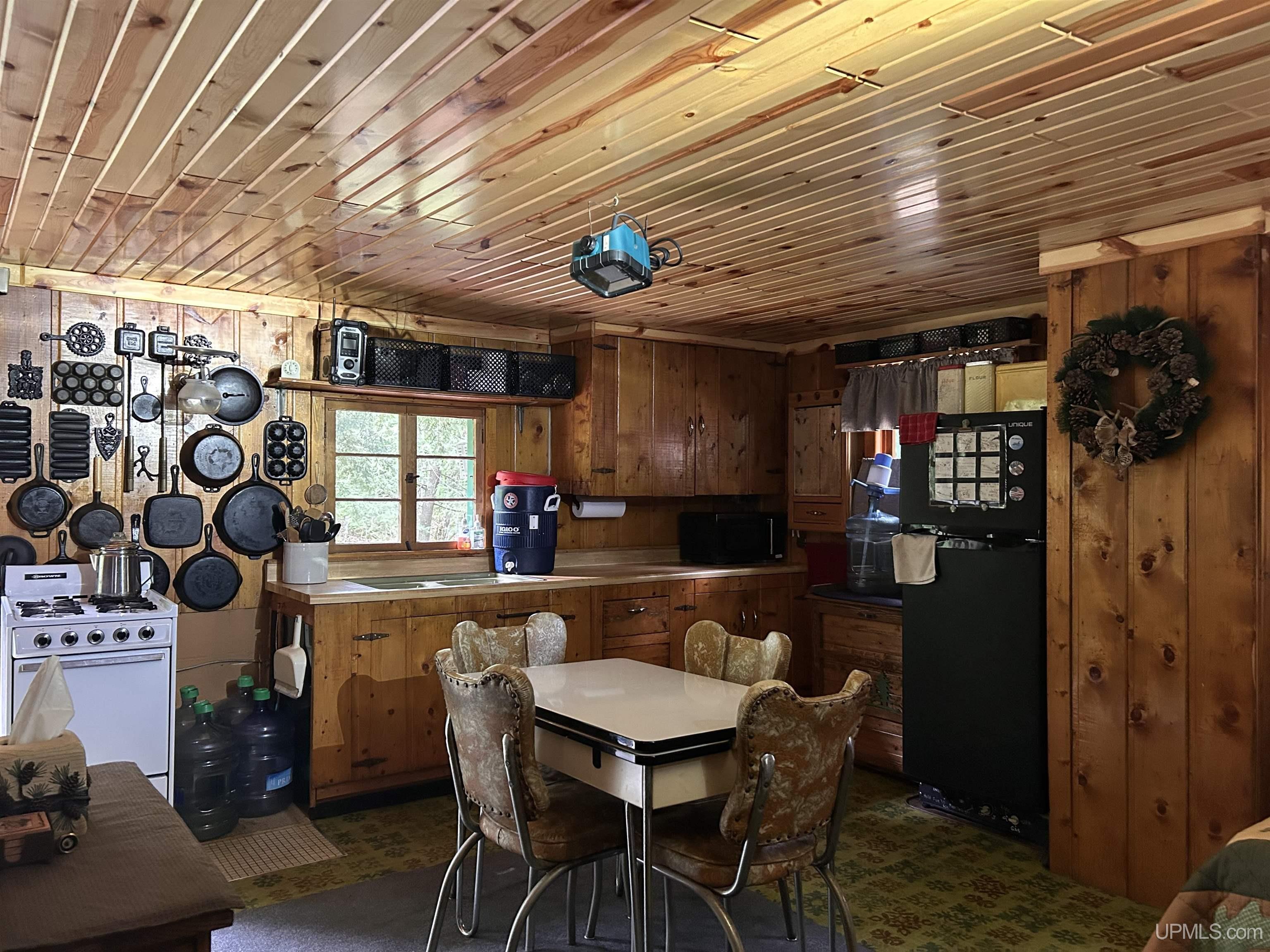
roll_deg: -0.1
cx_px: 635
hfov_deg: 67.3
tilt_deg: +0.2
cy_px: 476
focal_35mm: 26
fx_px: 954
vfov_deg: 53.1
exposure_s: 1/35
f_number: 1.5
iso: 500
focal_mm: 5.7
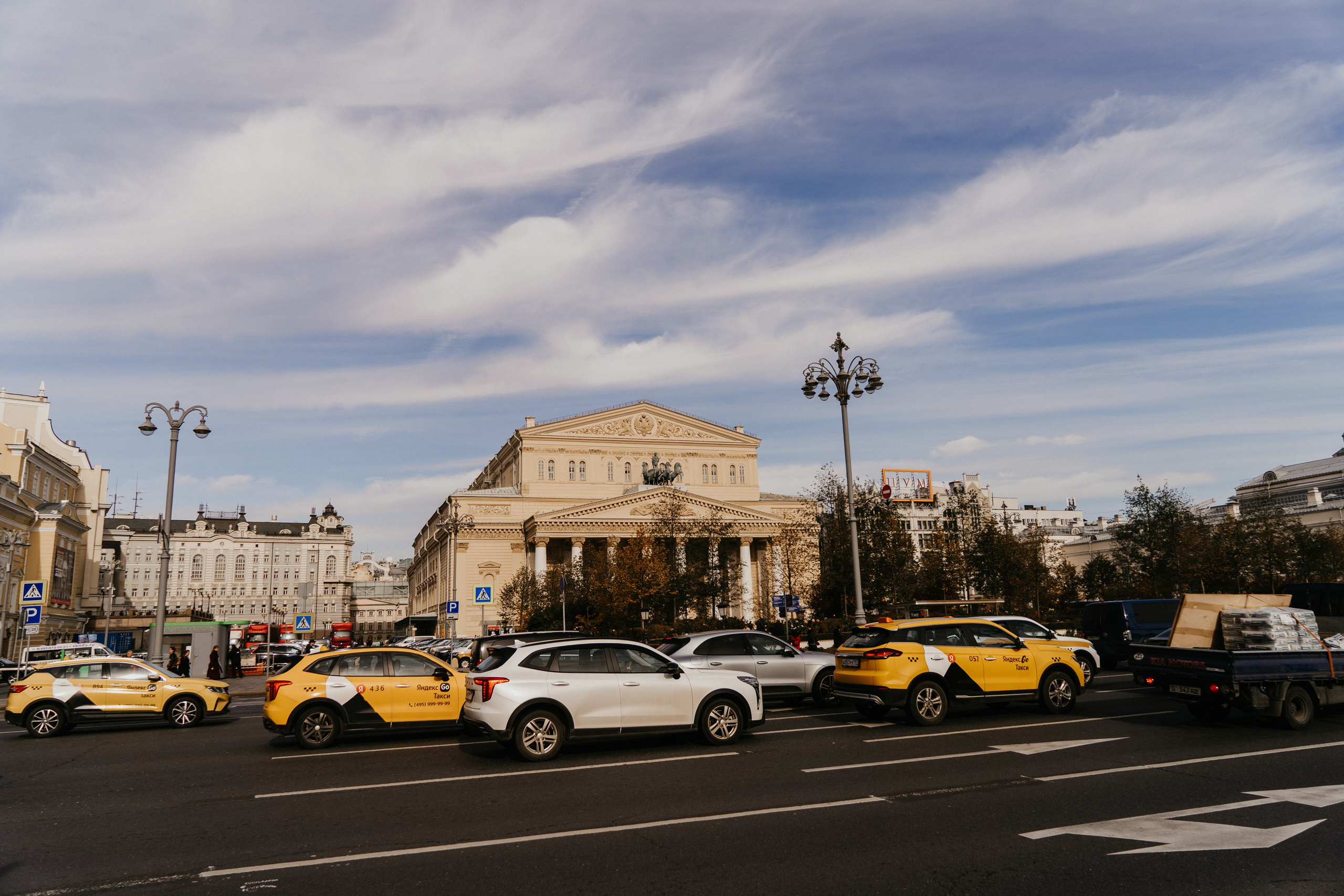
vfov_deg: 53.1
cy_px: 448
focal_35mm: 24
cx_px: 672
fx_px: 896
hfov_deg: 73.7
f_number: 4
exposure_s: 1/800
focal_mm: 24
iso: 100
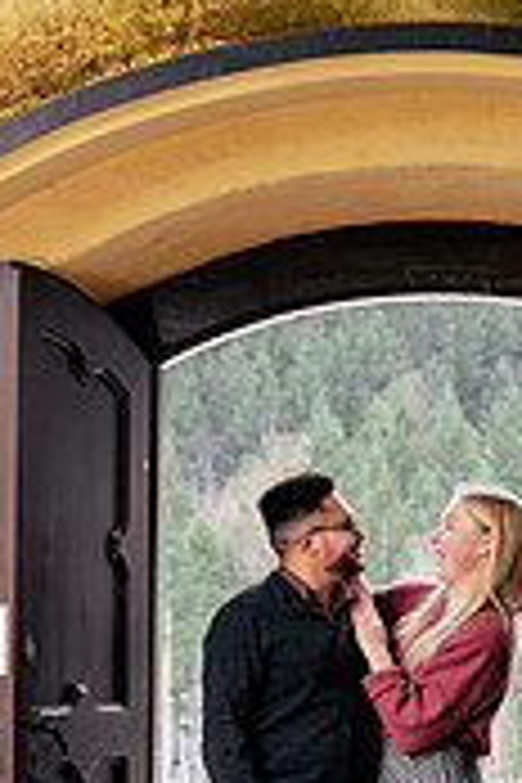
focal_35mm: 194
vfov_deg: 10.6
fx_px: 4219
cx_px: 349
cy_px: 454
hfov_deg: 7.1
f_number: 5
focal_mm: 75
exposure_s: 1/80
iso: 250
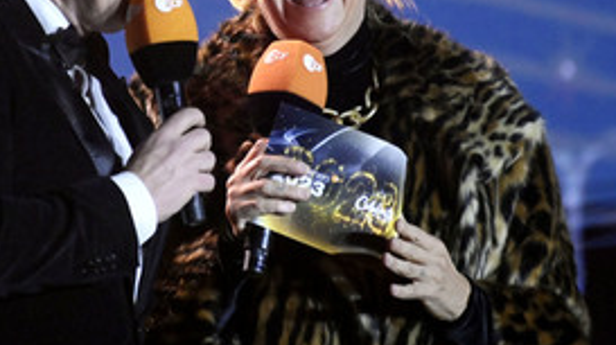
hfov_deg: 2.5
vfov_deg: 1.4
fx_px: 14133
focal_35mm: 866
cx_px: 202
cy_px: 92
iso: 12800
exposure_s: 1/800
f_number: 5.6
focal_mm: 500
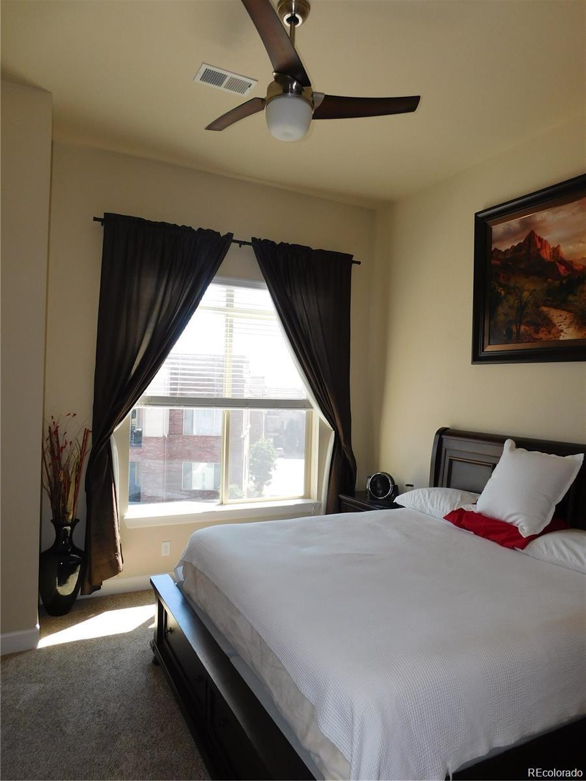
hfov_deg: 58.9
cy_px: 390
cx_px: 293
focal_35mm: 23
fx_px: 519
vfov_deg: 73.9
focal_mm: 4
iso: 125
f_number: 3
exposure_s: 1/160
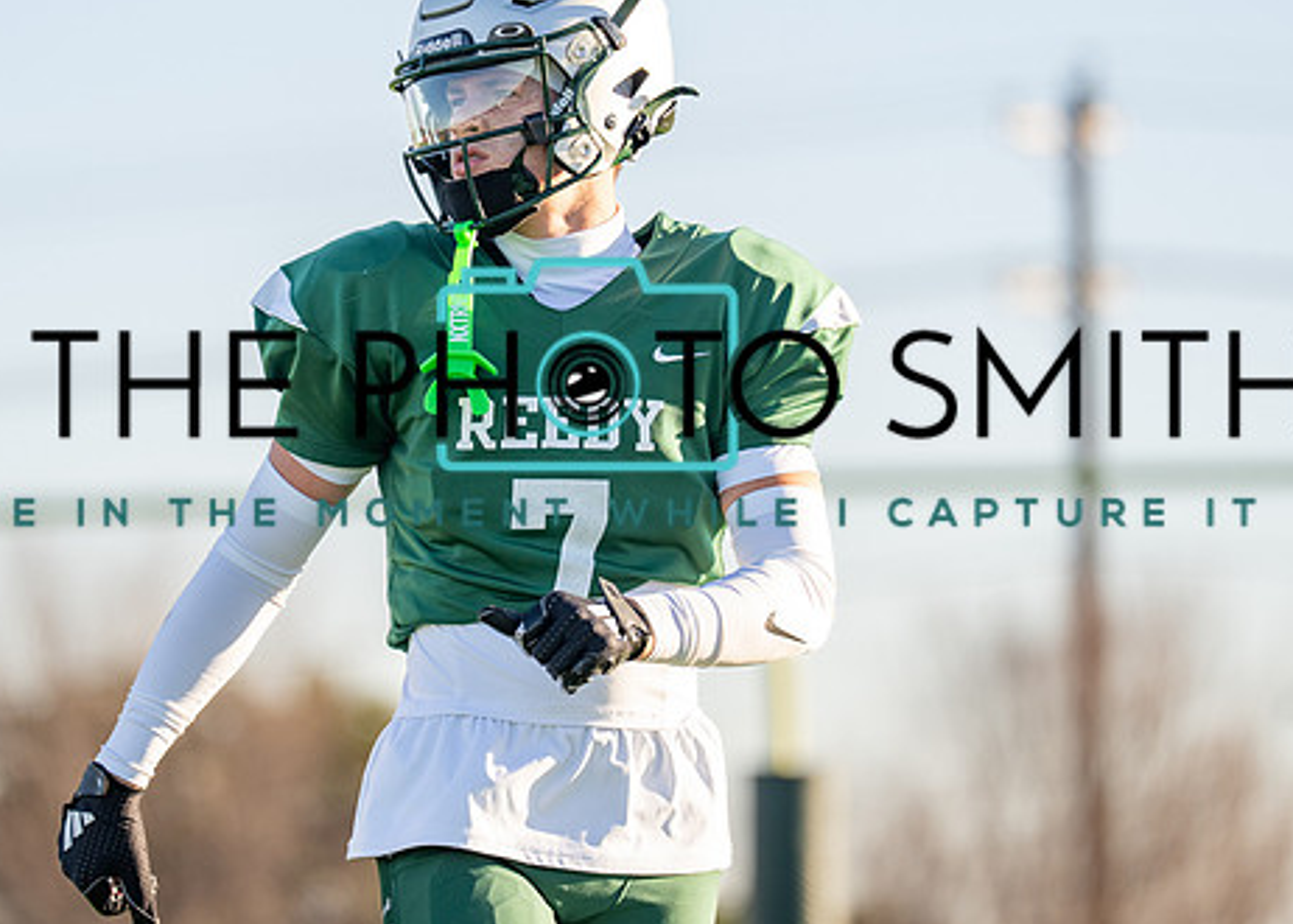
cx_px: 470
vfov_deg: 5.0
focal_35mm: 286
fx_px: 10503
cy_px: 256
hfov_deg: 7.0
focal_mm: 175
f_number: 2.8
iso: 320
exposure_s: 1/2000
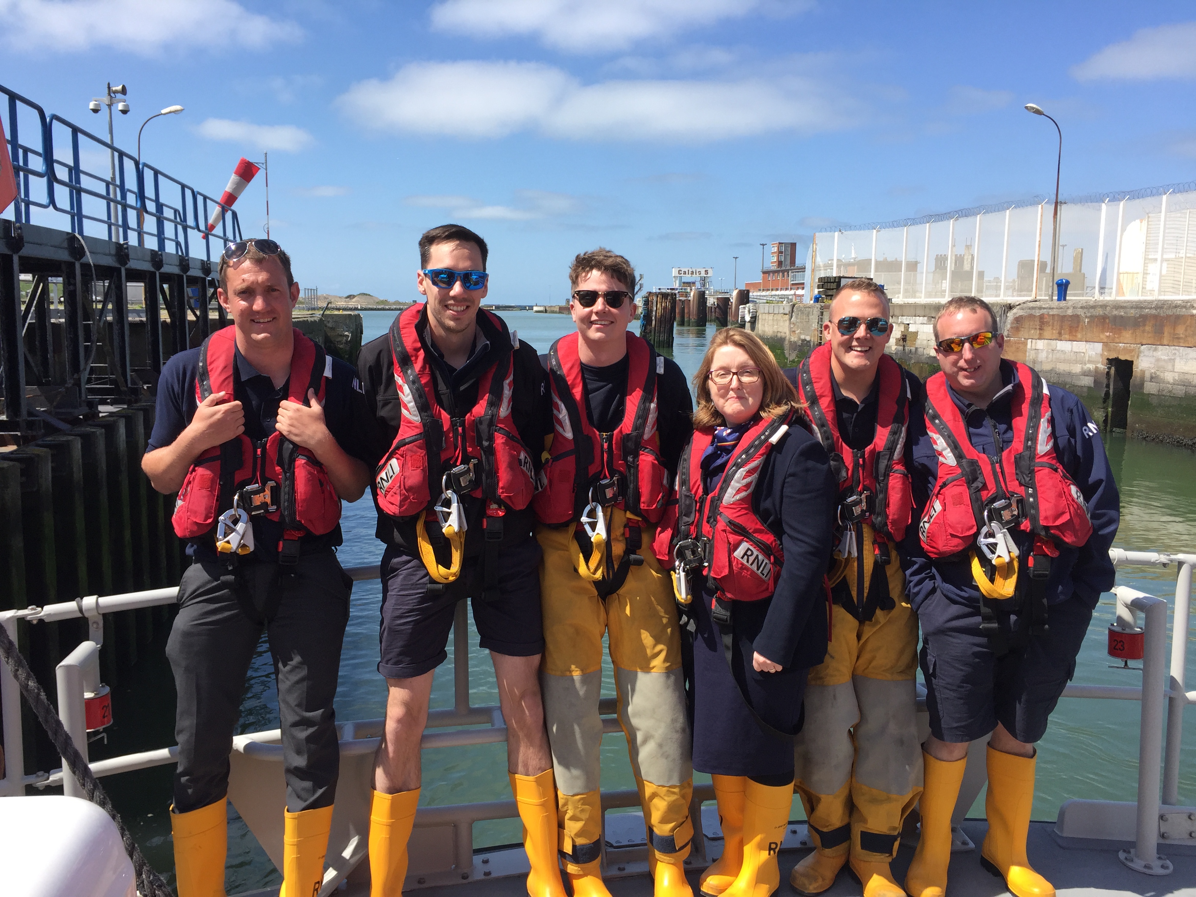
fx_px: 1002
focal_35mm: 29
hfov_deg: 61.7
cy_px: 448
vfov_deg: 48.2
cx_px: 598
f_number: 2.2
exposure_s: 1/1412
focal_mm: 4.15
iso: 32
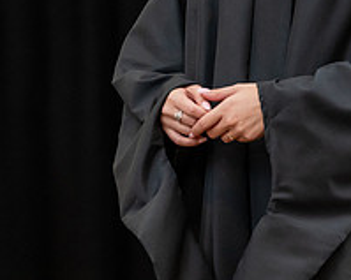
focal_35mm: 288
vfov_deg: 5.3
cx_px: 254
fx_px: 2990
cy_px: -50
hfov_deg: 6.7
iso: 1600
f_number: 3.5
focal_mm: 105
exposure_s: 1/200
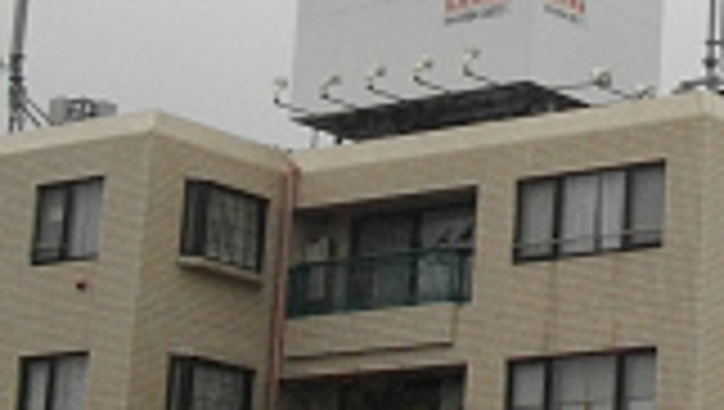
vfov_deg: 9.1
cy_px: 149
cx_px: 778
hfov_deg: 15.6
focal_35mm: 134
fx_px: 2575
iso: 100
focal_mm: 5.7
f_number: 8.8
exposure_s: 1/125
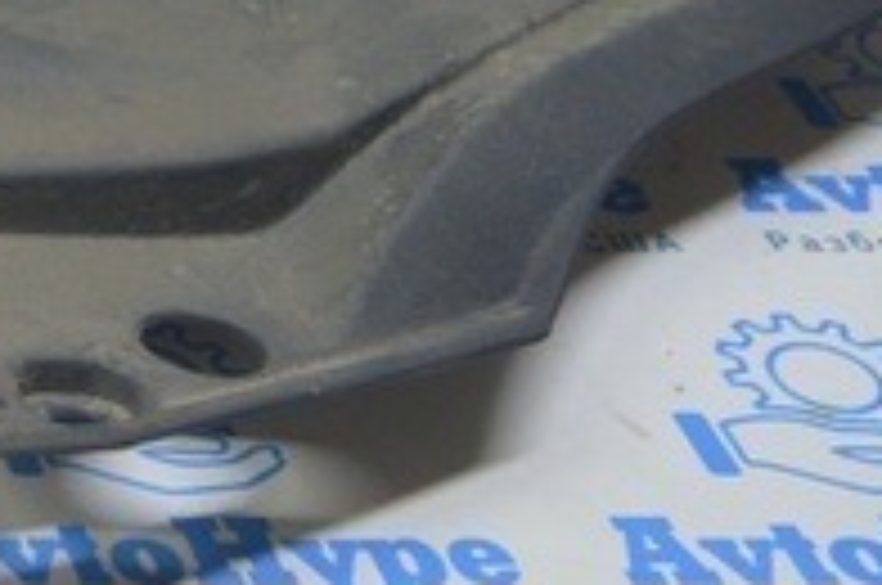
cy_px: -232
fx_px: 3449
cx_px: -1287
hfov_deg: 11.7
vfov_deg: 9.5
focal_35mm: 141
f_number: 3.5
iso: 400
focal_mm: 18
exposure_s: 1/40
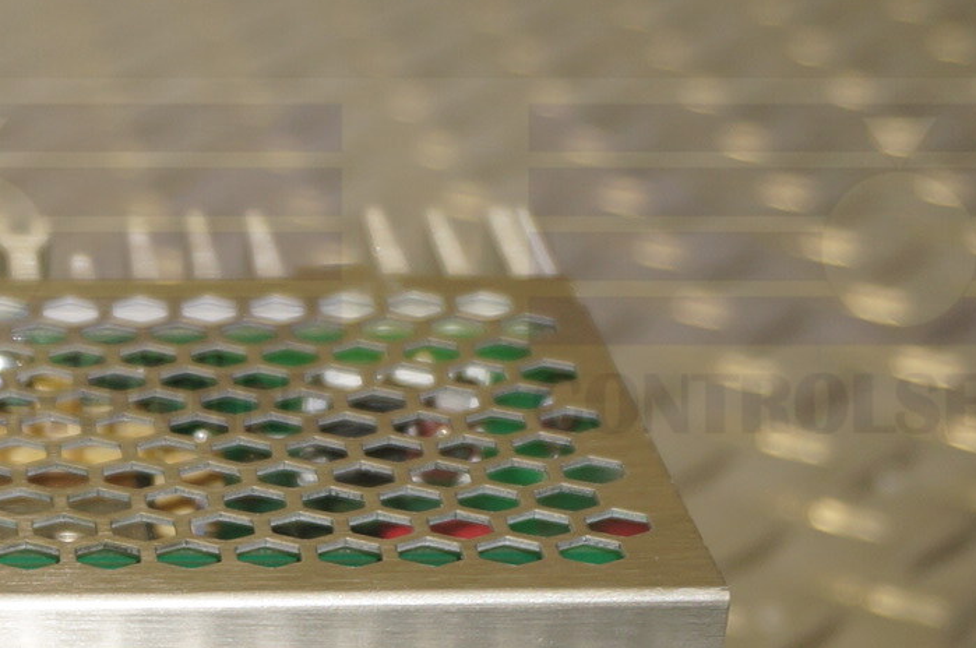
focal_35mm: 126
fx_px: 3411
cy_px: 1036
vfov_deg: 10.4
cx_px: -112
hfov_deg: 15.8
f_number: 4.5
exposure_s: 1/60
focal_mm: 24
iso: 160
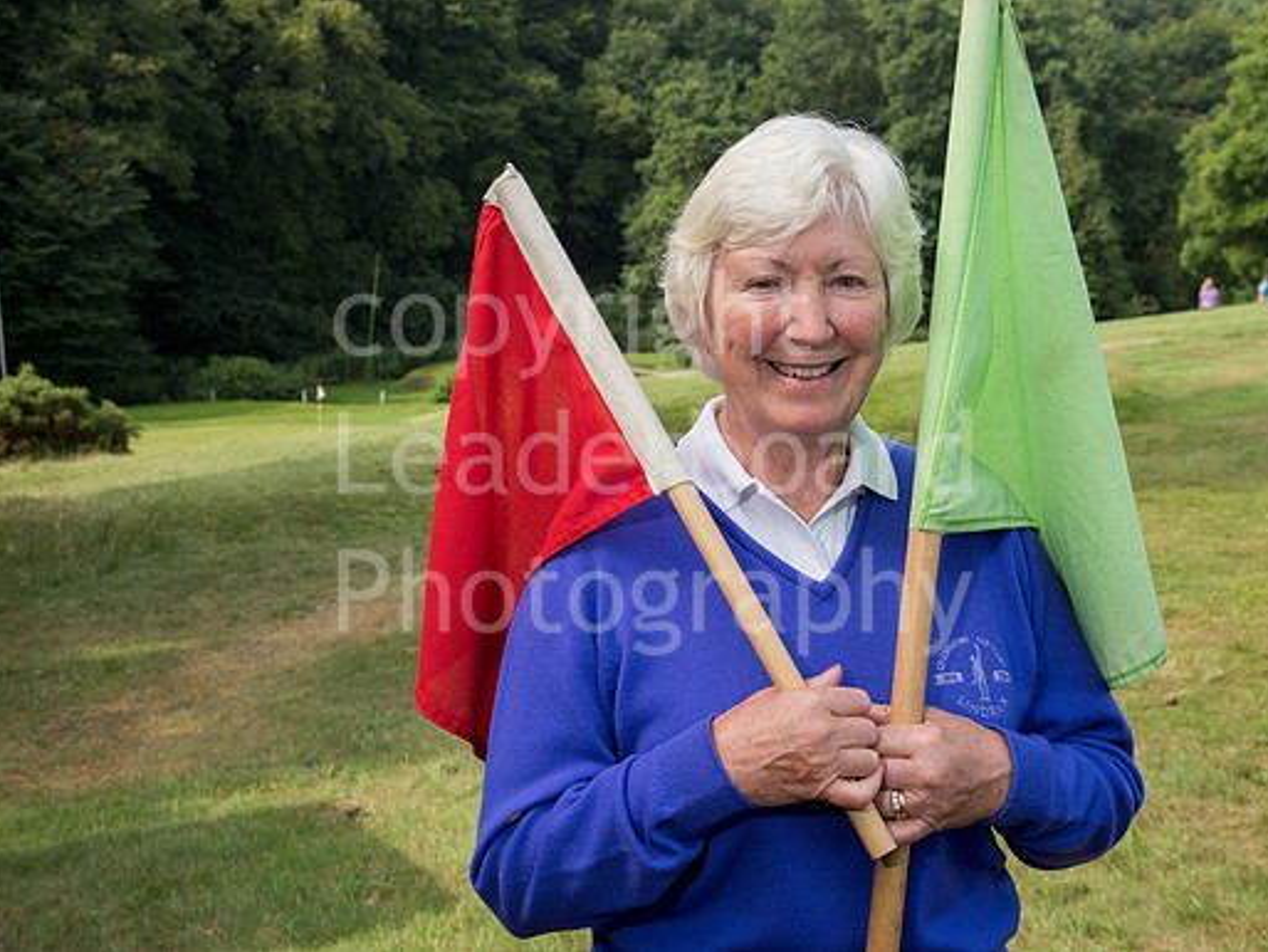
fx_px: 1832
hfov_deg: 38.2
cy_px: 476
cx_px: 657
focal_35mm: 50
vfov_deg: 29.1
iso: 100
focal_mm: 46
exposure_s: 1/60
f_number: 6.3
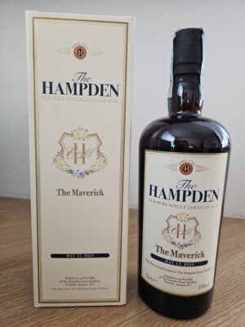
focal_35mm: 23
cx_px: 122
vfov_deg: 73.9
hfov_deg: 58.9
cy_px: 164
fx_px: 217
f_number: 1.8
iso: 125
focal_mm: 5.4
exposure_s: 1/359
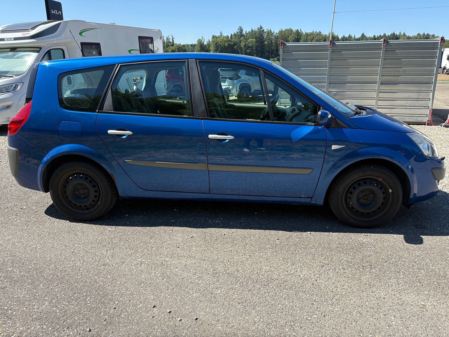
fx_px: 337
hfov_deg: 67.3
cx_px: 224
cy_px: 168
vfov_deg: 53.1
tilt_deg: -16.5
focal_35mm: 26
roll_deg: +1.4
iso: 50
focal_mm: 5.96
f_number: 1.6
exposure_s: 1/1587
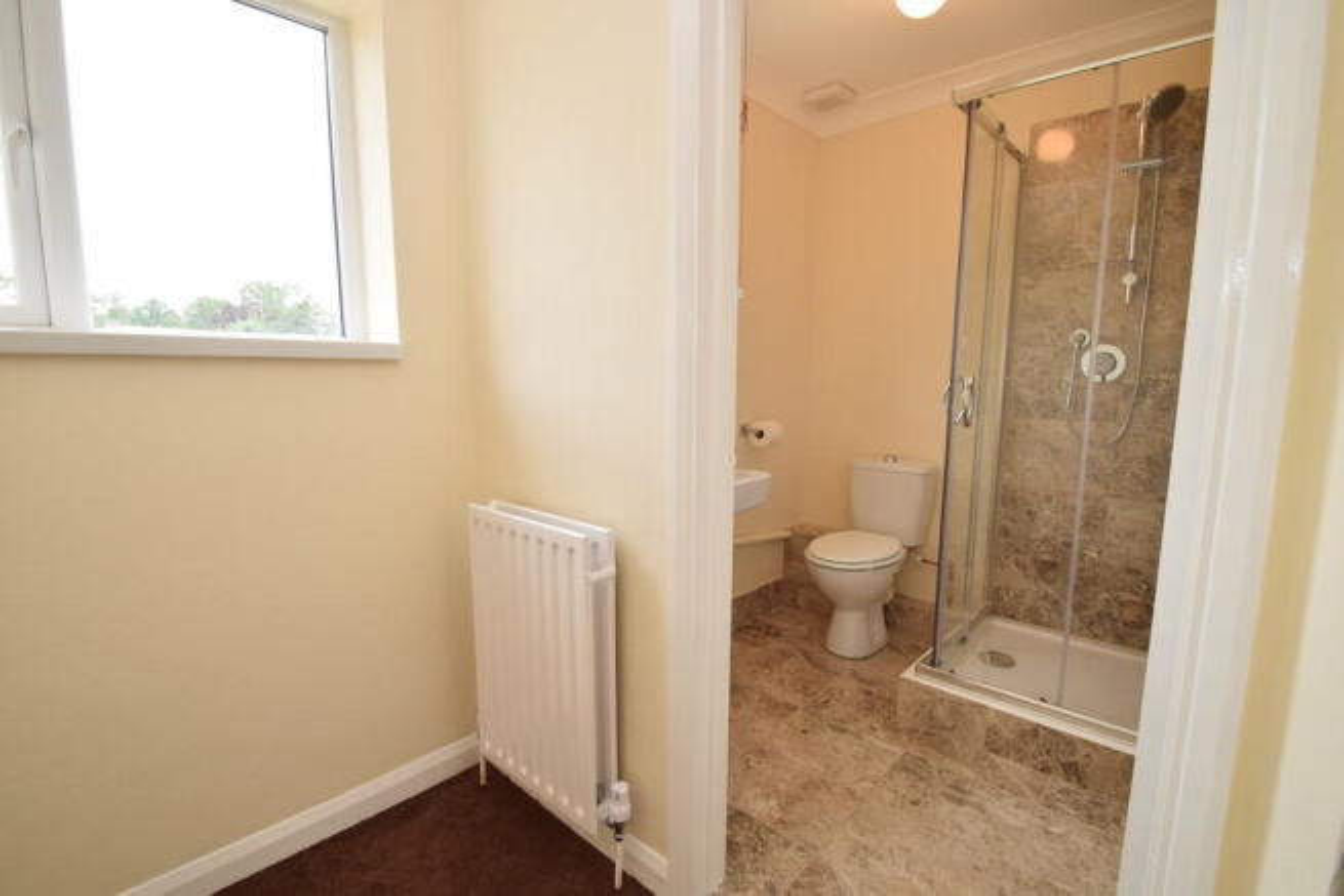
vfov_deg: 72.1
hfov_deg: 95.0
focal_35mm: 16
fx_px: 616
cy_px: 448
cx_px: 672
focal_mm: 11
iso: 400
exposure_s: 1/160
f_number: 6.3
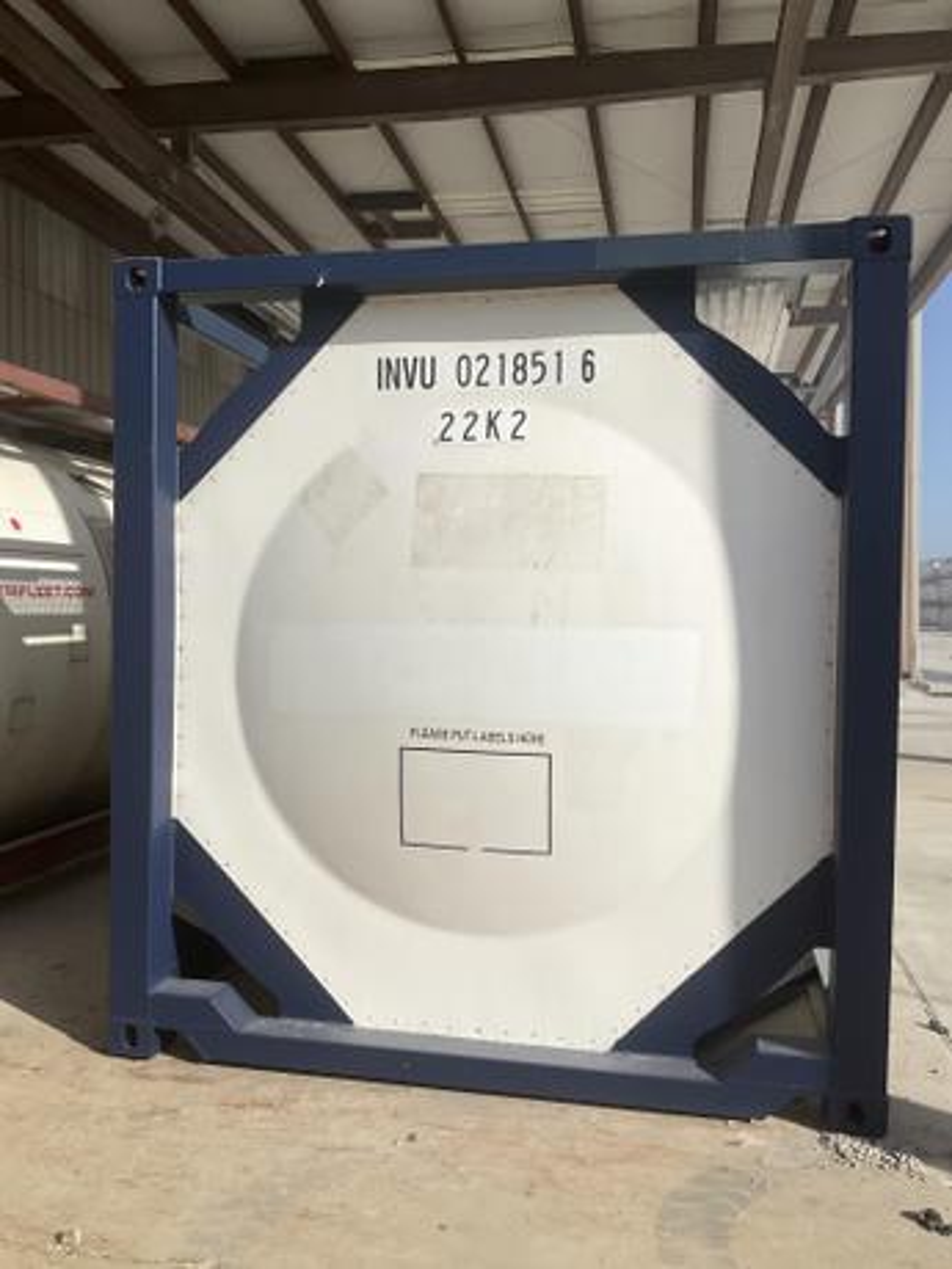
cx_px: 476
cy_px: 634
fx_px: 1063
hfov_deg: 48.2
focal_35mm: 29
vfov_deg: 61.7
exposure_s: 1/3788
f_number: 1.8
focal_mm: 3
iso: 25
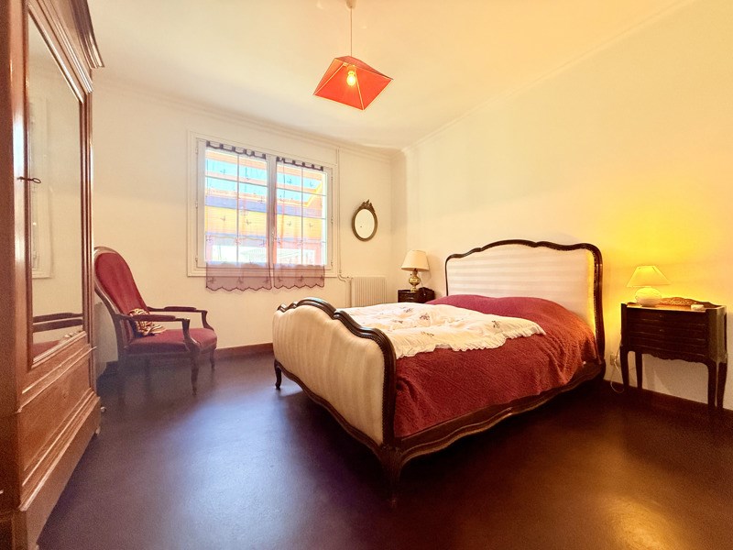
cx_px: 366
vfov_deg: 85.7
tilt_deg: +1.1
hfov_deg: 102.1
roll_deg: +0.3
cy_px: 275
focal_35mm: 14
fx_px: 296
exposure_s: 1/100
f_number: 2.2
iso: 400
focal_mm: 2.22
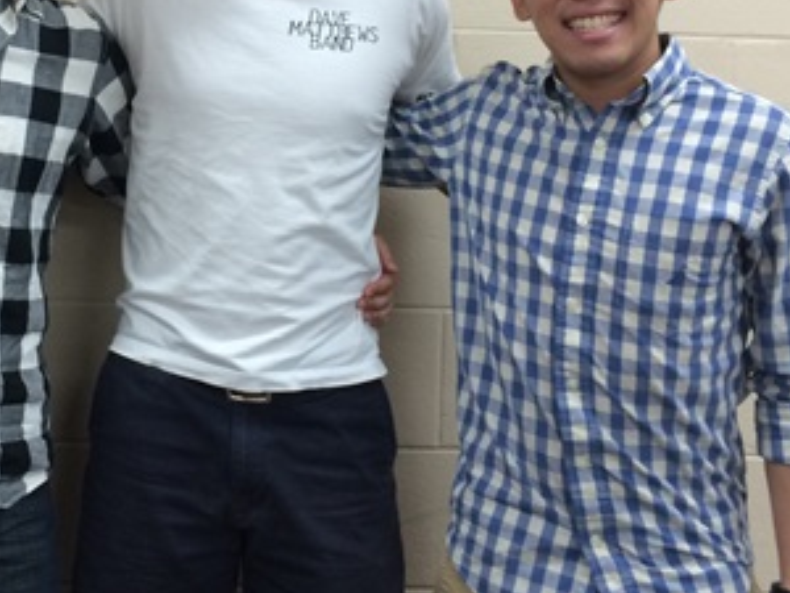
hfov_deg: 29.5
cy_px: 50
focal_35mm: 64
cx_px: 147
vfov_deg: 22.3
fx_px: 1461
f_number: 2.2
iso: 80
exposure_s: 1/30
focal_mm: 4.12
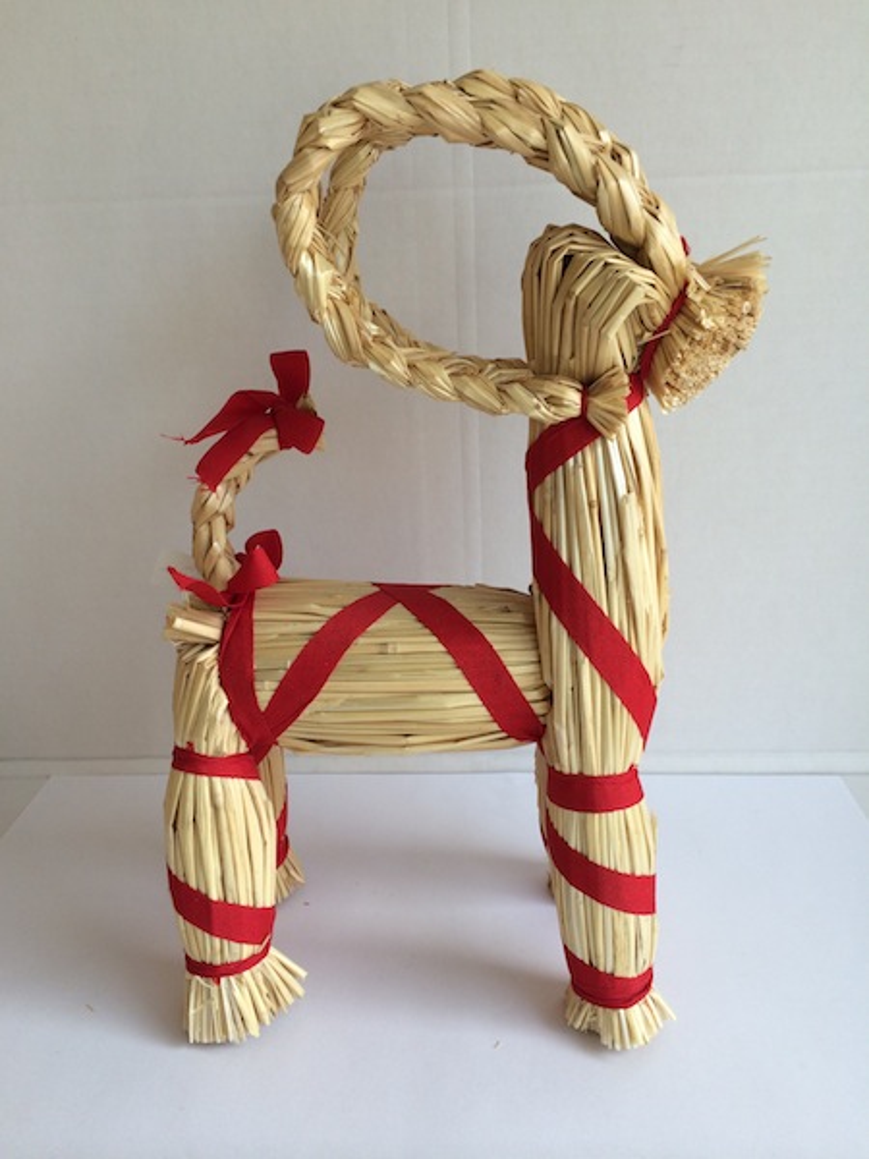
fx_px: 1004
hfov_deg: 46.8
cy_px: 580
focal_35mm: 30
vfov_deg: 60.0
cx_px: 434
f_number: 2.2
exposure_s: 1/120
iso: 40
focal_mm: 4.12
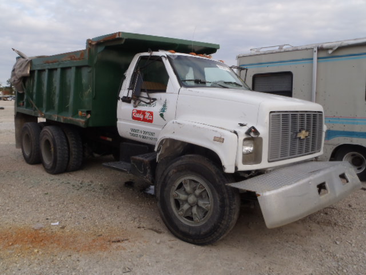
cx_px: 183
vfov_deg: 49.7
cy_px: 138
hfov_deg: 63.4
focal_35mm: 28
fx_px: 296
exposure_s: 1/250
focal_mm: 5
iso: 80
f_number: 4.5
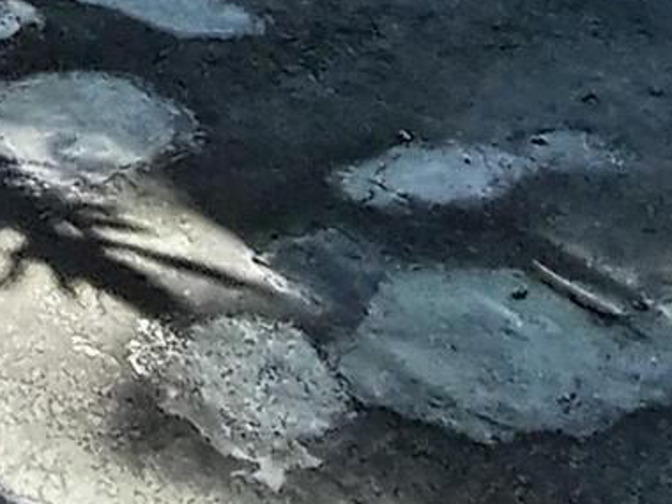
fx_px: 1670
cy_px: -748
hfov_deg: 18.3
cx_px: -506
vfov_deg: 12.7
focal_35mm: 86
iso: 101
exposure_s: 1/245
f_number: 2.2
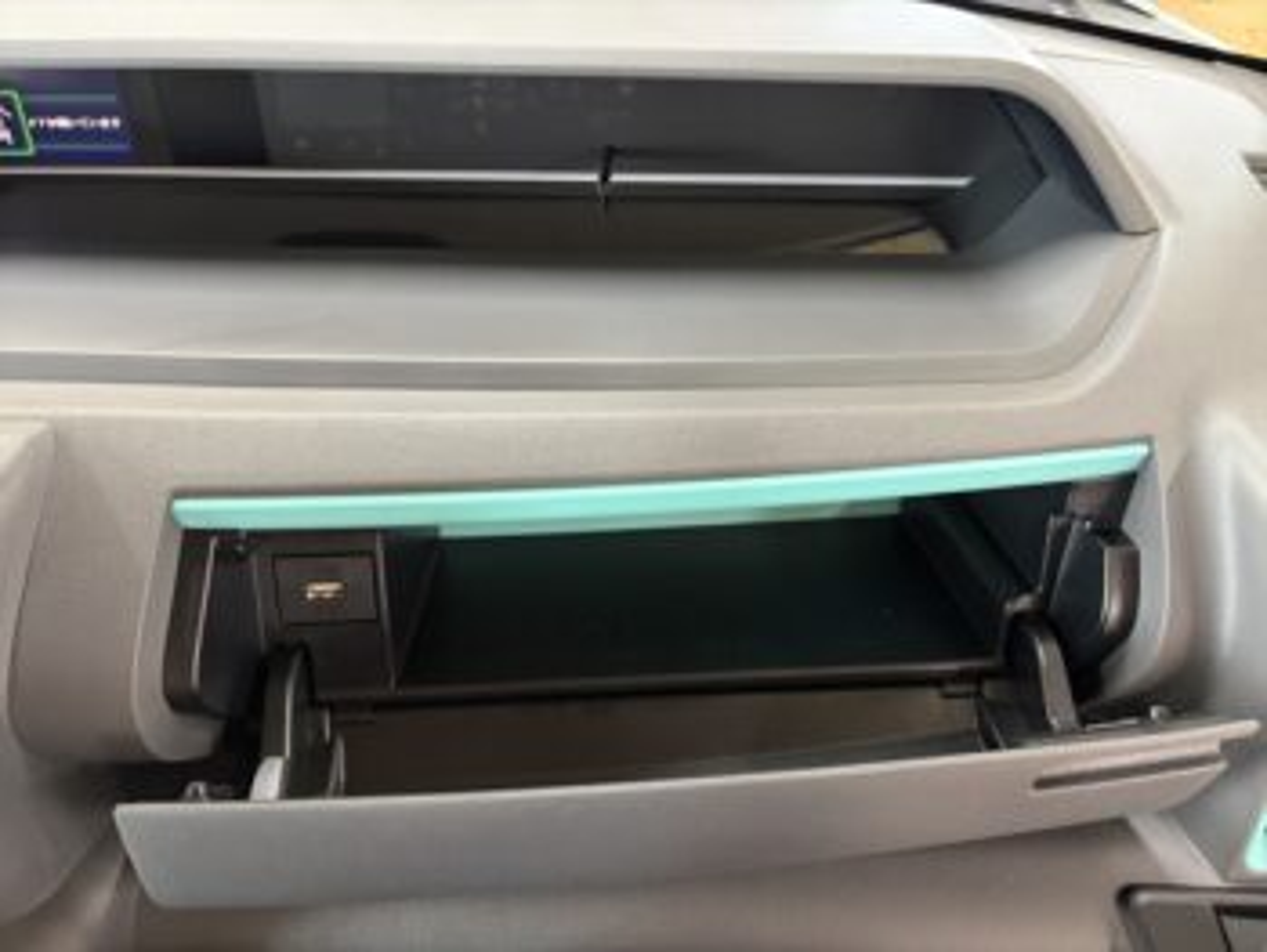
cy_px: 476
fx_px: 952
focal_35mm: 26
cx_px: 634
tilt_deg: -46.4
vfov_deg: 53.1
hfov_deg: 67.3
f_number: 1.6
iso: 400
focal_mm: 5.96
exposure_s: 1/33
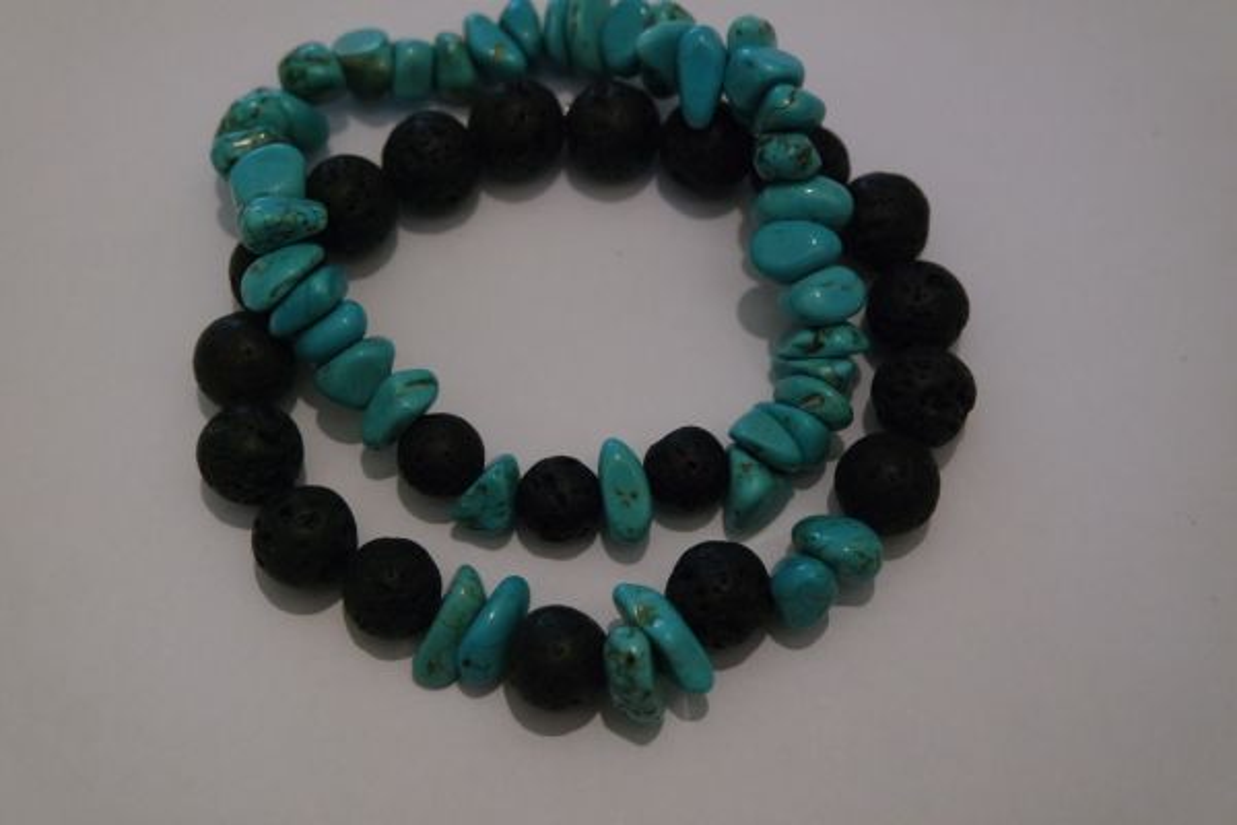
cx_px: 618
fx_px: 2062
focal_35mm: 60
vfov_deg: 22.6
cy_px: 412
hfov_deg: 33.4
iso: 3200
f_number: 5
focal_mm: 39
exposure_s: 1/80
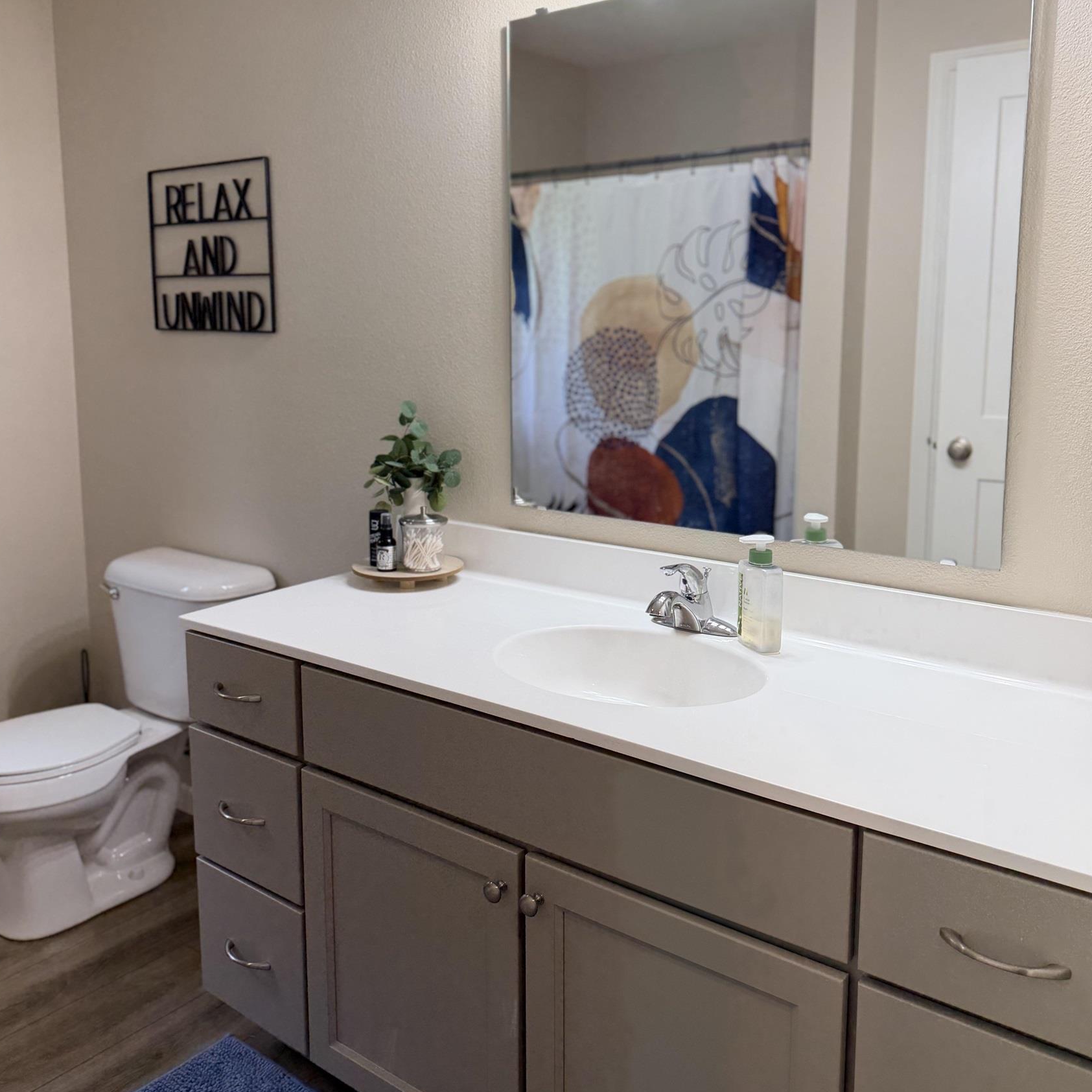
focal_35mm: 29
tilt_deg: -8.5
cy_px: 462
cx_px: 540
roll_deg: +0.3
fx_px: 1035
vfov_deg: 55.4
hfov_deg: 55.6
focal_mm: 6.76
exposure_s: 1/183
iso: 100
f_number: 1.78
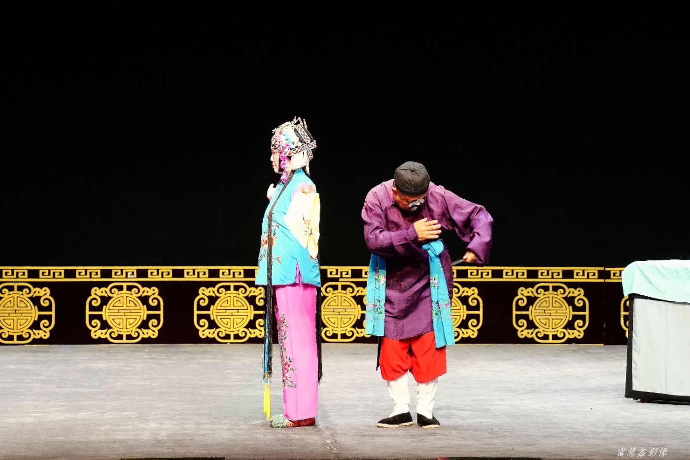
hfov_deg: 16.1
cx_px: 345
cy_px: 230
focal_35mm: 127
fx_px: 2434
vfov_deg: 10.8
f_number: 5.6
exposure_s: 1/200
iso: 2500
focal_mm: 127
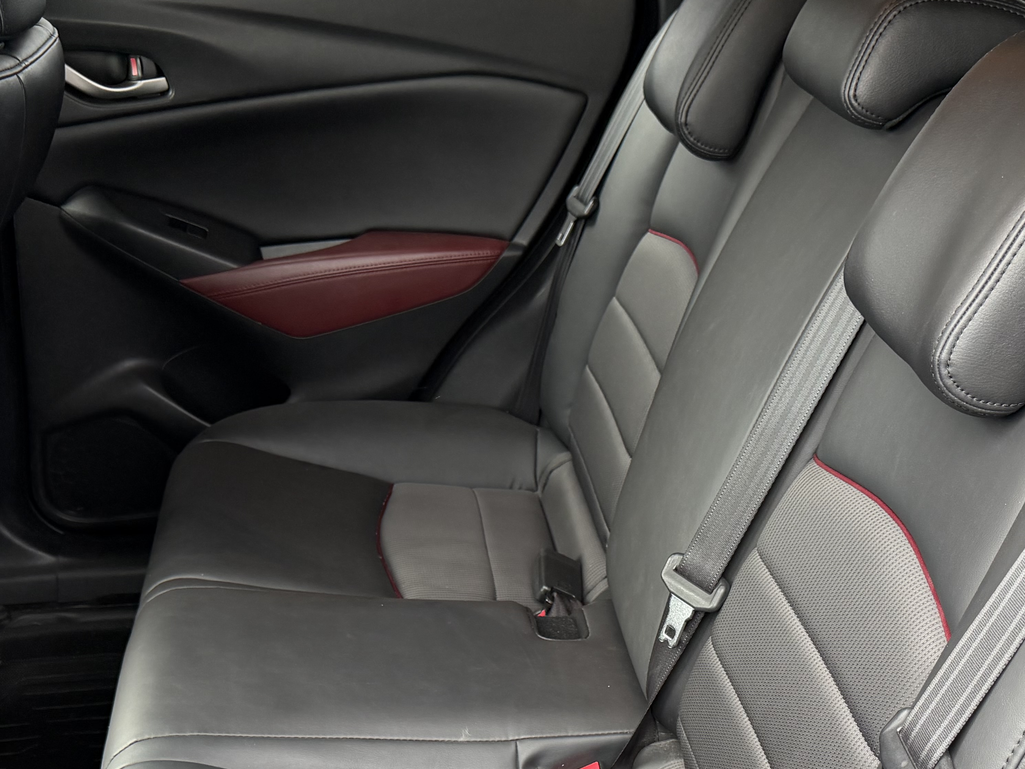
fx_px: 1362
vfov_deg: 30.4
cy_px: 662
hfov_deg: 40.9
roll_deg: -2.8
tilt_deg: -32.0
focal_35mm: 46
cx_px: 647
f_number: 1.78
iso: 160
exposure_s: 1/121
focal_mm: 6.76
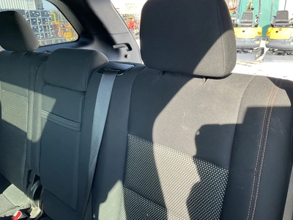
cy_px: 110
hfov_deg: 61.7
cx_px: 146
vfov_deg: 48.2
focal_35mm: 29
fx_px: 245
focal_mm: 3
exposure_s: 1/122
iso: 20
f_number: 1.8
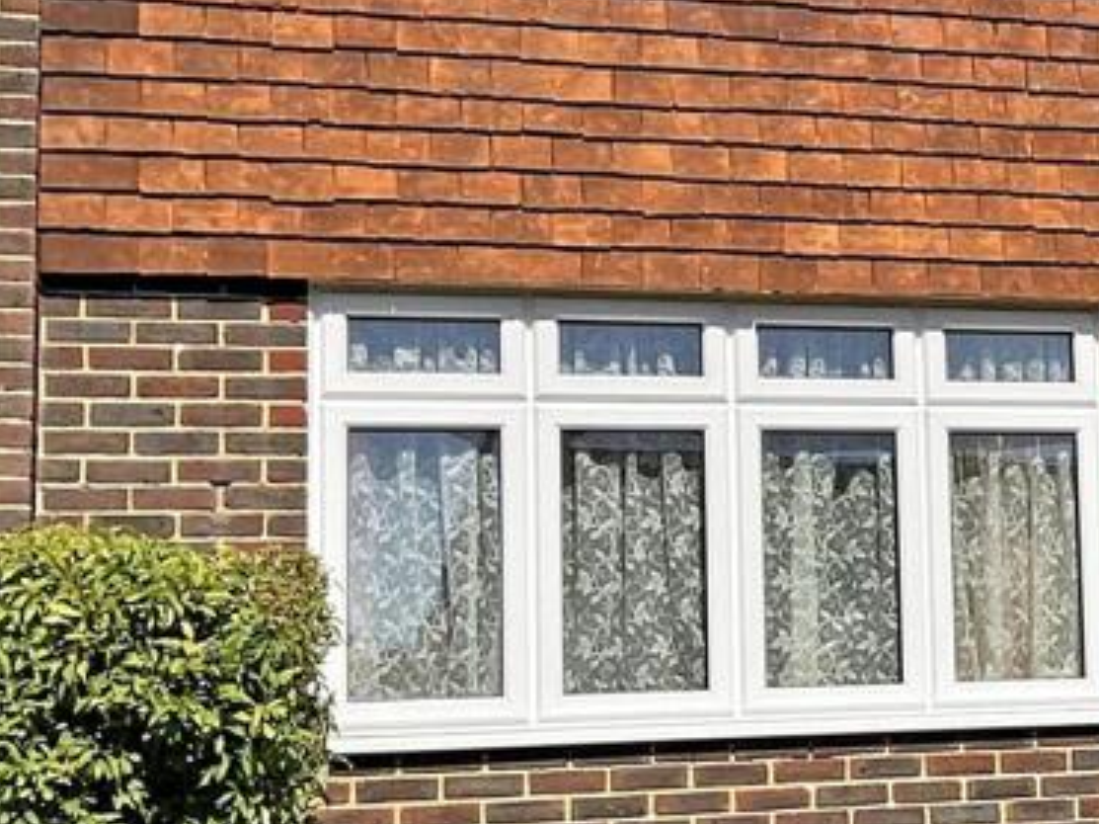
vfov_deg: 18.4
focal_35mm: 80
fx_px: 2539
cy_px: 504
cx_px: 1369
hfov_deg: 22.3
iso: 20
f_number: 1.8
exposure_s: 1/3322
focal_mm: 3
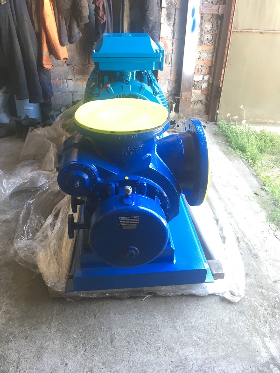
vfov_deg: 61.7
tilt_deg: -34.7
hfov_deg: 48.2
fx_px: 313
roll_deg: -0.3
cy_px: 186
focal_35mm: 29
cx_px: 140
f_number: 2.2
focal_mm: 4.15
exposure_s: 1/33
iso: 80
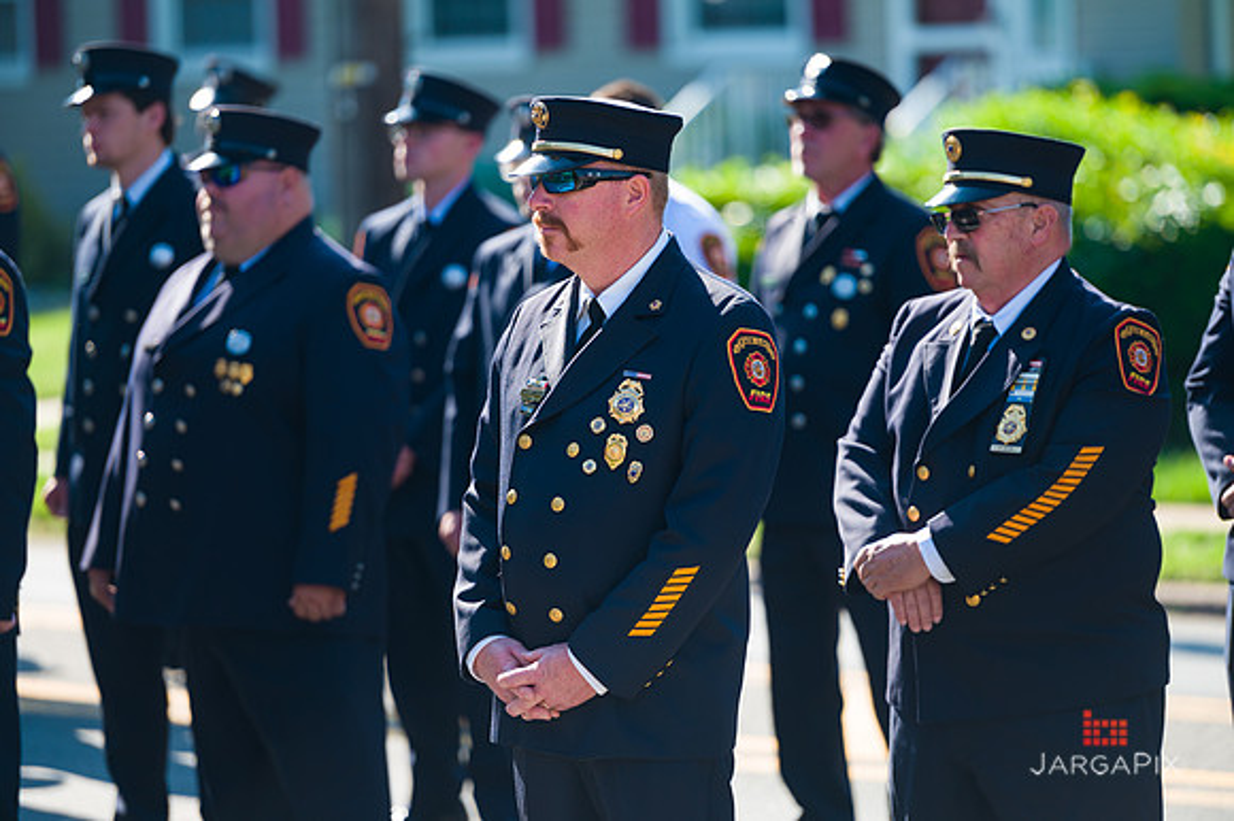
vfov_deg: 6.9
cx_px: 617
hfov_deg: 10.3
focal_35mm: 200
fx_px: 6851
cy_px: 410
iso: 200
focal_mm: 200
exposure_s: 1/800
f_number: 3.2
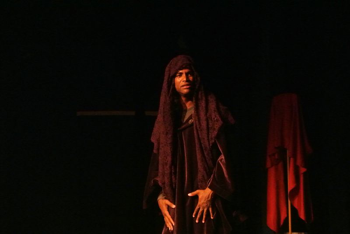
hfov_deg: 18.4
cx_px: 175
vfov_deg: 12.4
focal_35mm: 111
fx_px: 1080
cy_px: 117
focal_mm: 41.2
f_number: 4
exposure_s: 1/80
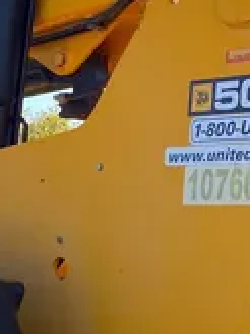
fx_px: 1117
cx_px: 30
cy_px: 304
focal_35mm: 116
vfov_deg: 16.7
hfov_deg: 12.7
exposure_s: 1/1007
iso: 32
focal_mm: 4.25
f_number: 1.8
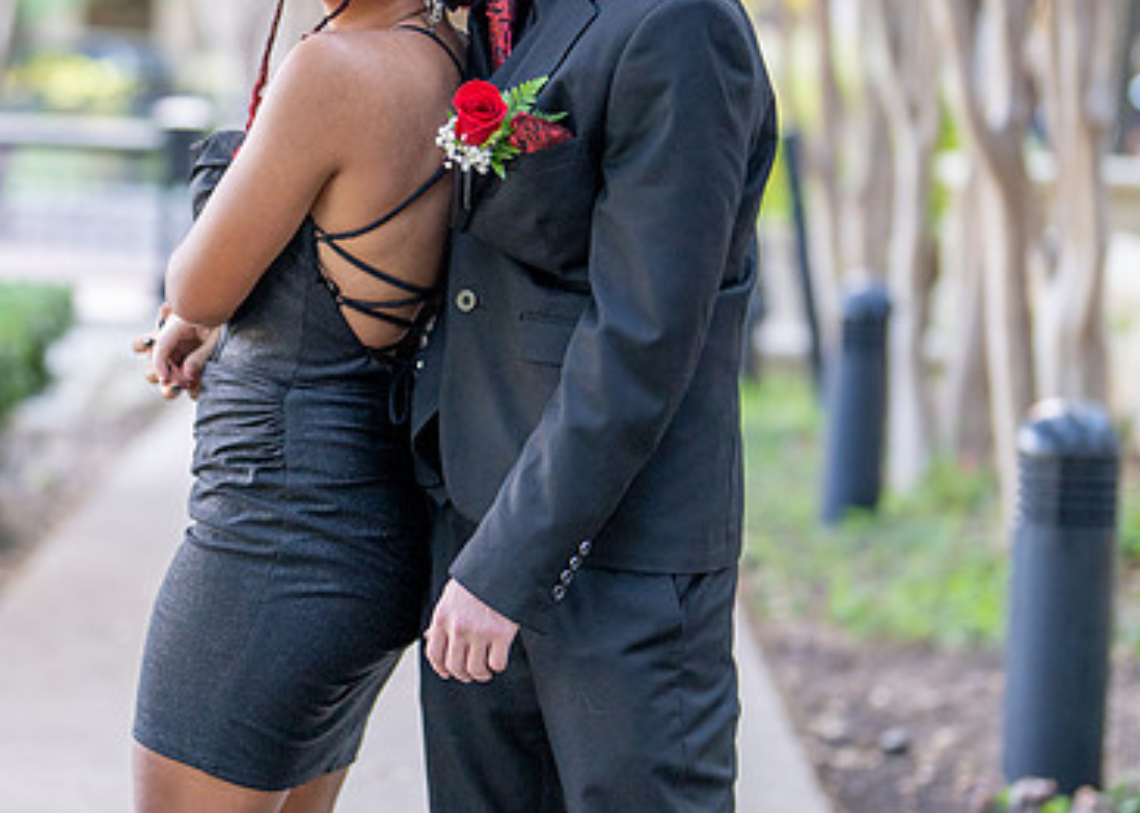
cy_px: 303
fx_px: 4110
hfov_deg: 15.7
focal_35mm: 127
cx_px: 351
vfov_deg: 11.3
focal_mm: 50
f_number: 1.2
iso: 400
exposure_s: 1/800
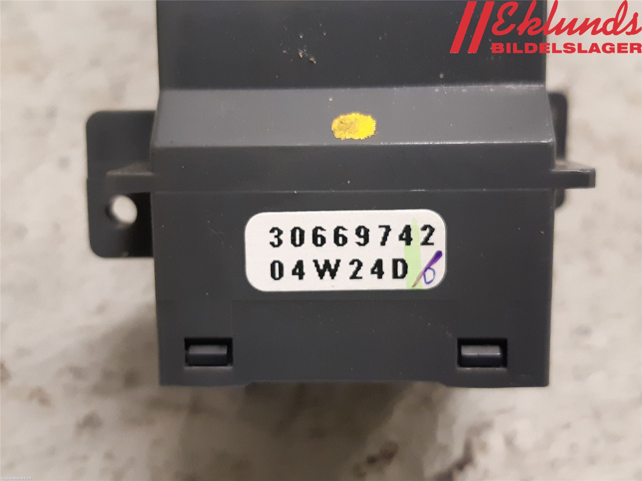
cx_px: 321
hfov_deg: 67.3
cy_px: 240
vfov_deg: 53.1
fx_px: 482
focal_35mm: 26
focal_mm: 3.93
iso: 320
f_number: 1.7
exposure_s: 1/50
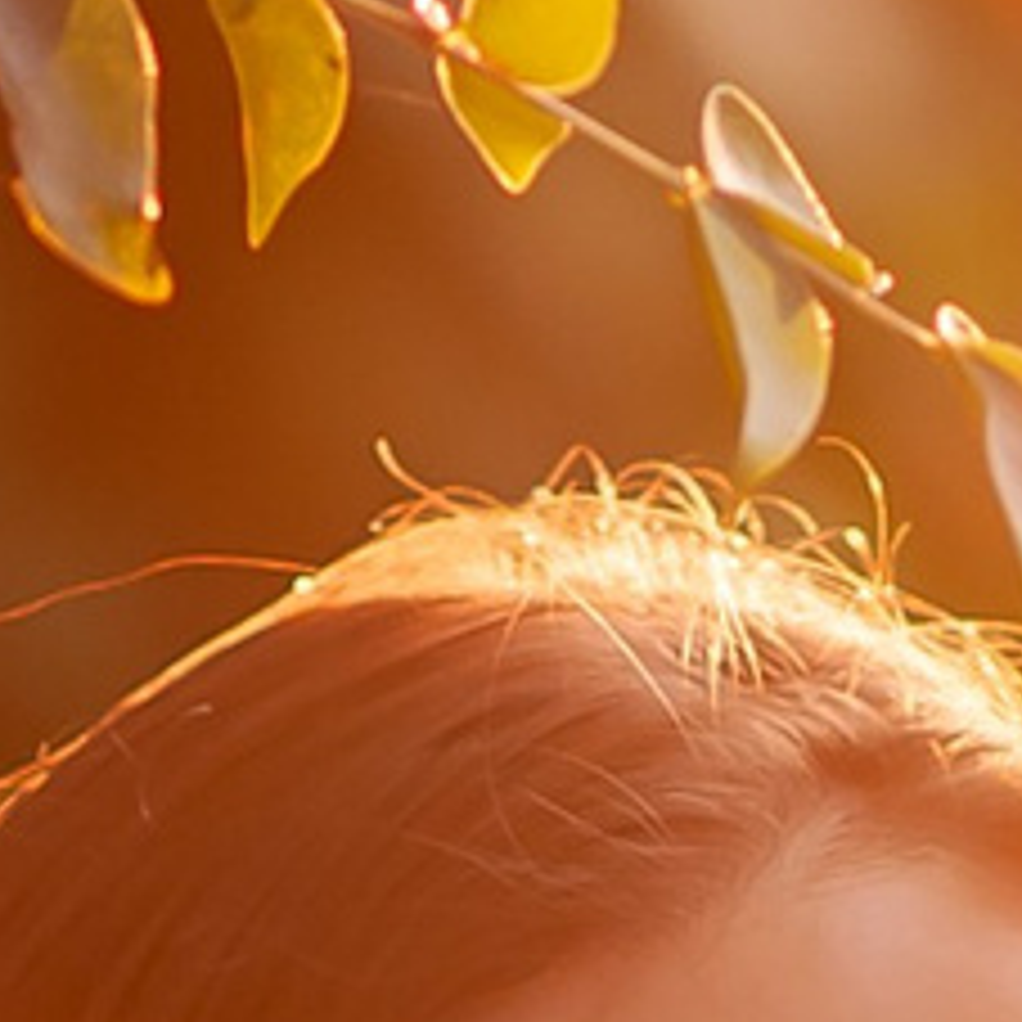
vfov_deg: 2.1
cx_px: 927
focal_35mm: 814
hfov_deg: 2.2
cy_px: 2375
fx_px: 27190
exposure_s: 1/400
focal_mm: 85
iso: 250
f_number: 2.8
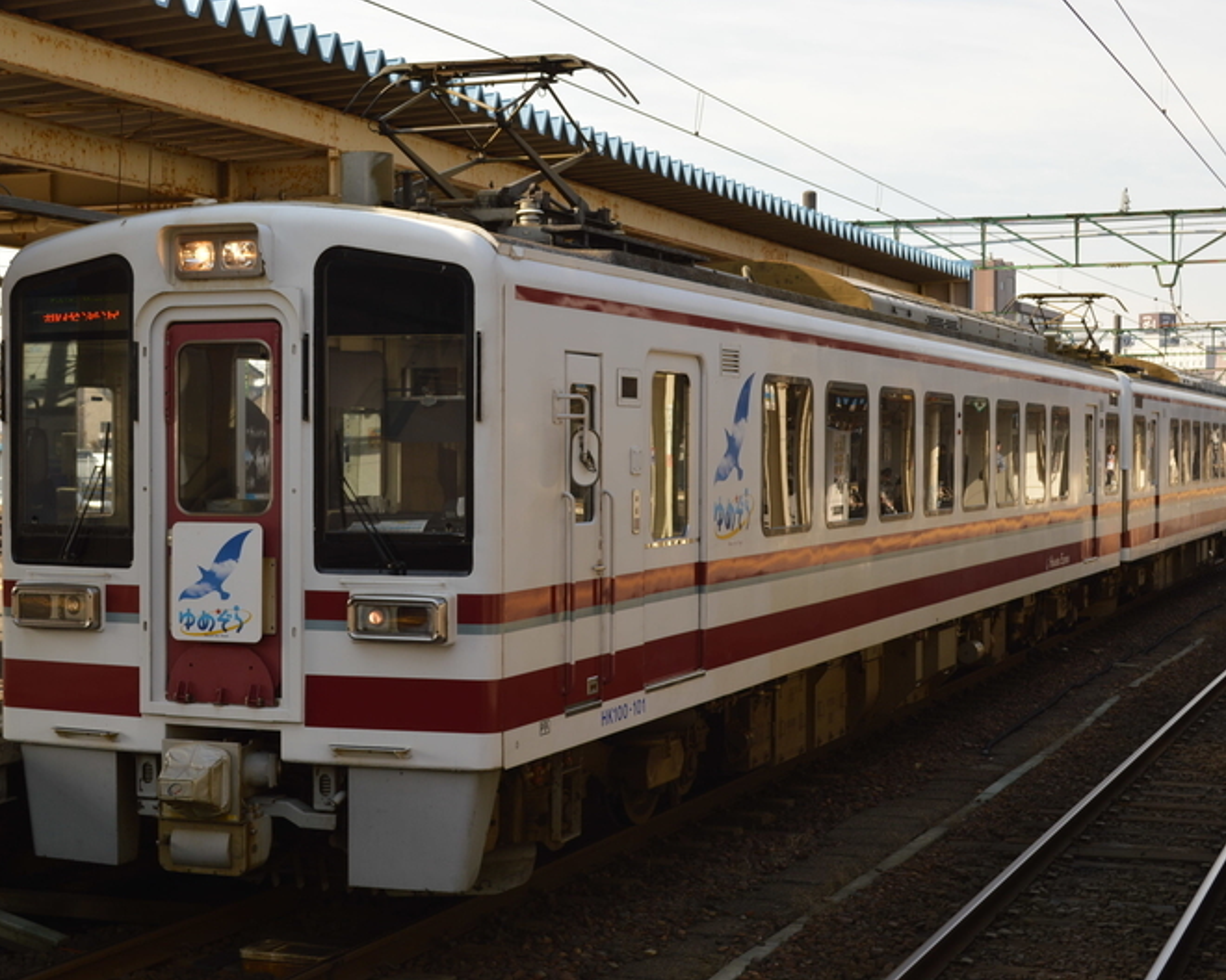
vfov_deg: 26.2
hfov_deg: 32.5
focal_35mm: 58
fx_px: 2105
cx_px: 602
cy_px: 488
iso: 100
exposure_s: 1/160
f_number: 6.3
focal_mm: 34
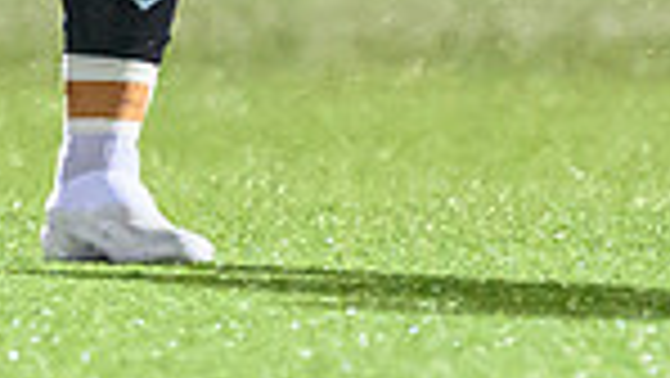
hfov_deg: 0.5
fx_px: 72381
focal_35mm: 4072
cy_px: -409
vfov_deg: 0.3
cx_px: -208
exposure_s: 1/1000
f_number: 3.2
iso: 8000
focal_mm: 400
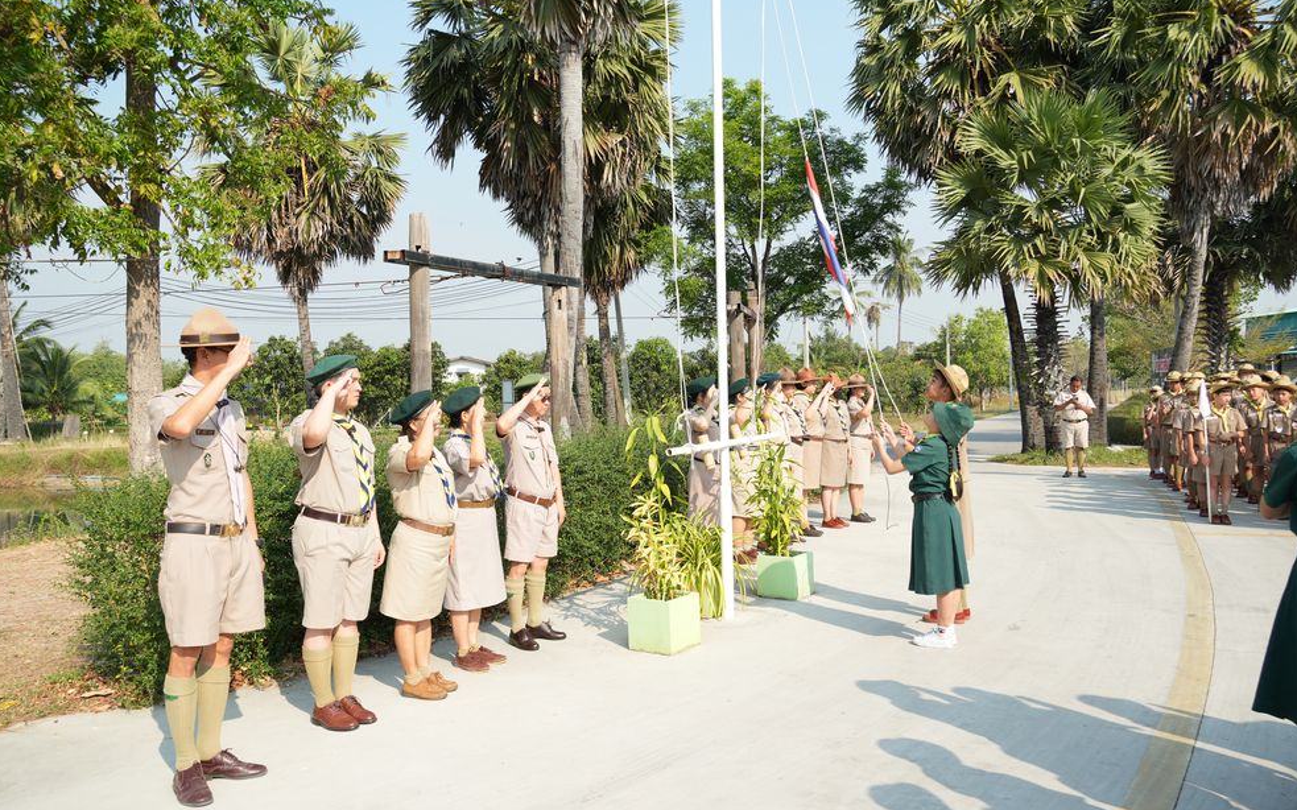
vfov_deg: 44.5
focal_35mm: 28
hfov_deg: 66.5
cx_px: 653
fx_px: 990
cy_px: 407
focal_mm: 18
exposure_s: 1/320
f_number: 5
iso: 100
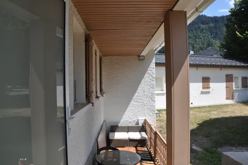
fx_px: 186
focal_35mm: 27
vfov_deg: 47.9
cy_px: 82
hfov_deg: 67.4
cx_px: 124
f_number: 11
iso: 500
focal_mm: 18
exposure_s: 1/500
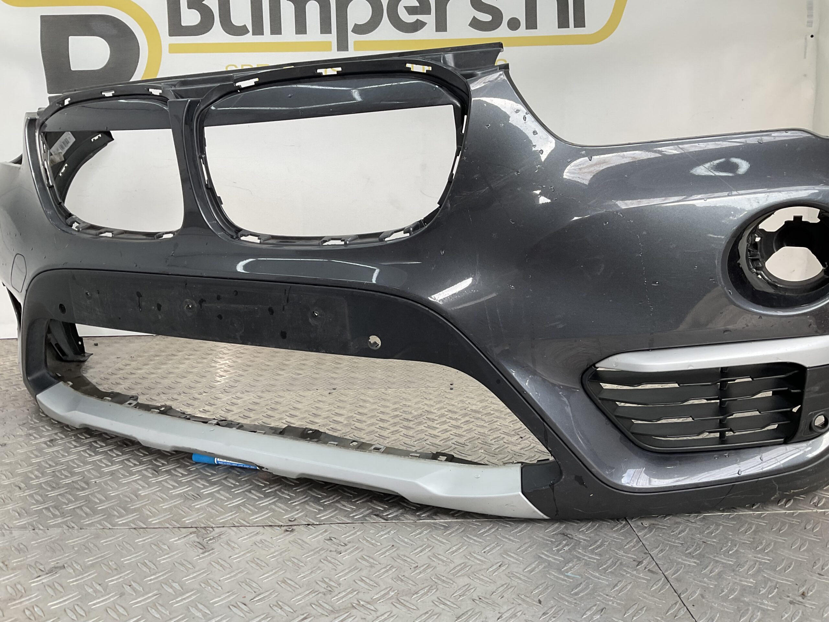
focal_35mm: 29
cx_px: 414
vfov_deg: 48.2
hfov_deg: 61.7
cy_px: 311
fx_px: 695
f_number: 1.8
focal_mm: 3
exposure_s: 1/138
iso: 16
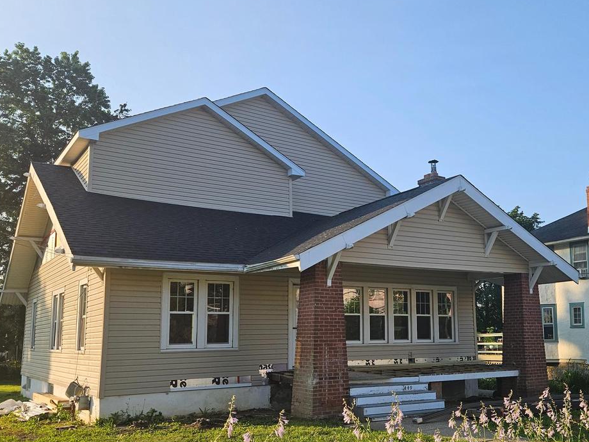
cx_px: 403
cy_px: 265
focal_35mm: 36
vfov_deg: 39.5
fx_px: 613
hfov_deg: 50.2
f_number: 1.8
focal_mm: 5.4
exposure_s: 1/1269
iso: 40
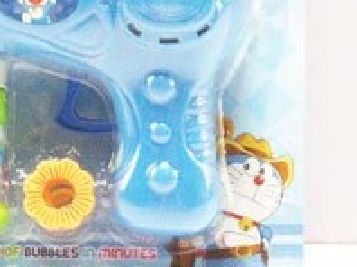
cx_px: 114
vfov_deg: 6.7
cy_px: -15
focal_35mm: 220
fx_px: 2266
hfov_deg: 9.0
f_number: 4.3
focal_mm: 18.6
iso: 400
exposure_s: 1/34.6
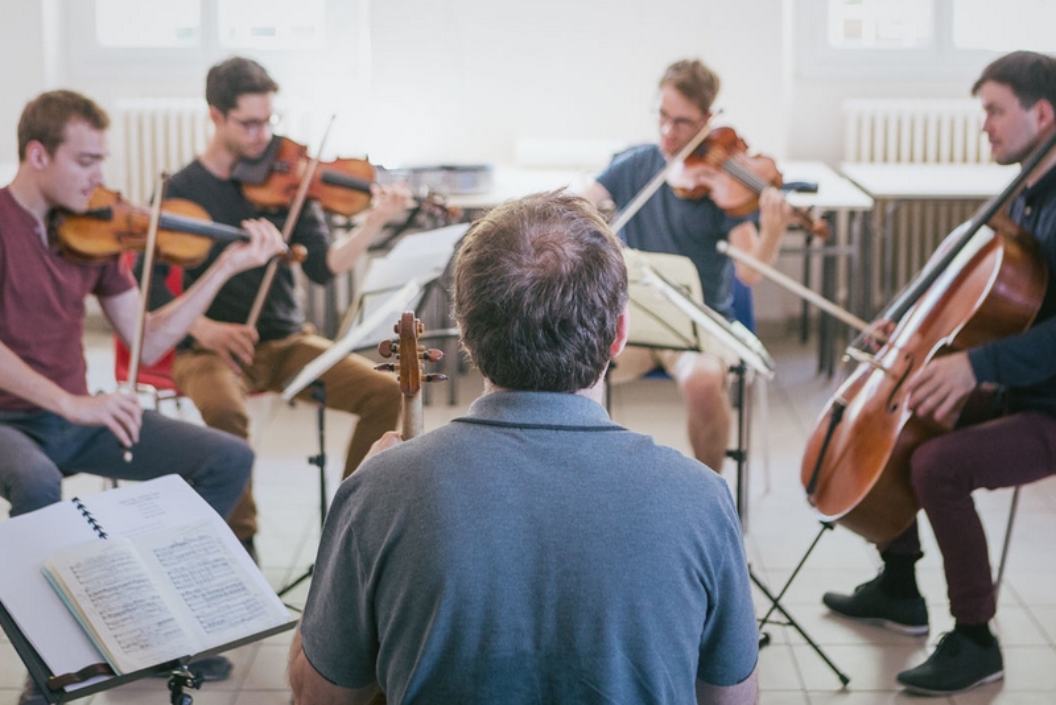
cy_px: 352
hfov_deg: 47.4
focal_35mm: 41
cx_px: 528
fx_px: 1203
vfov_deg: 32.7
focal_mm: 41
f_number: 4
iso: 5000
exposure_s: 1/160
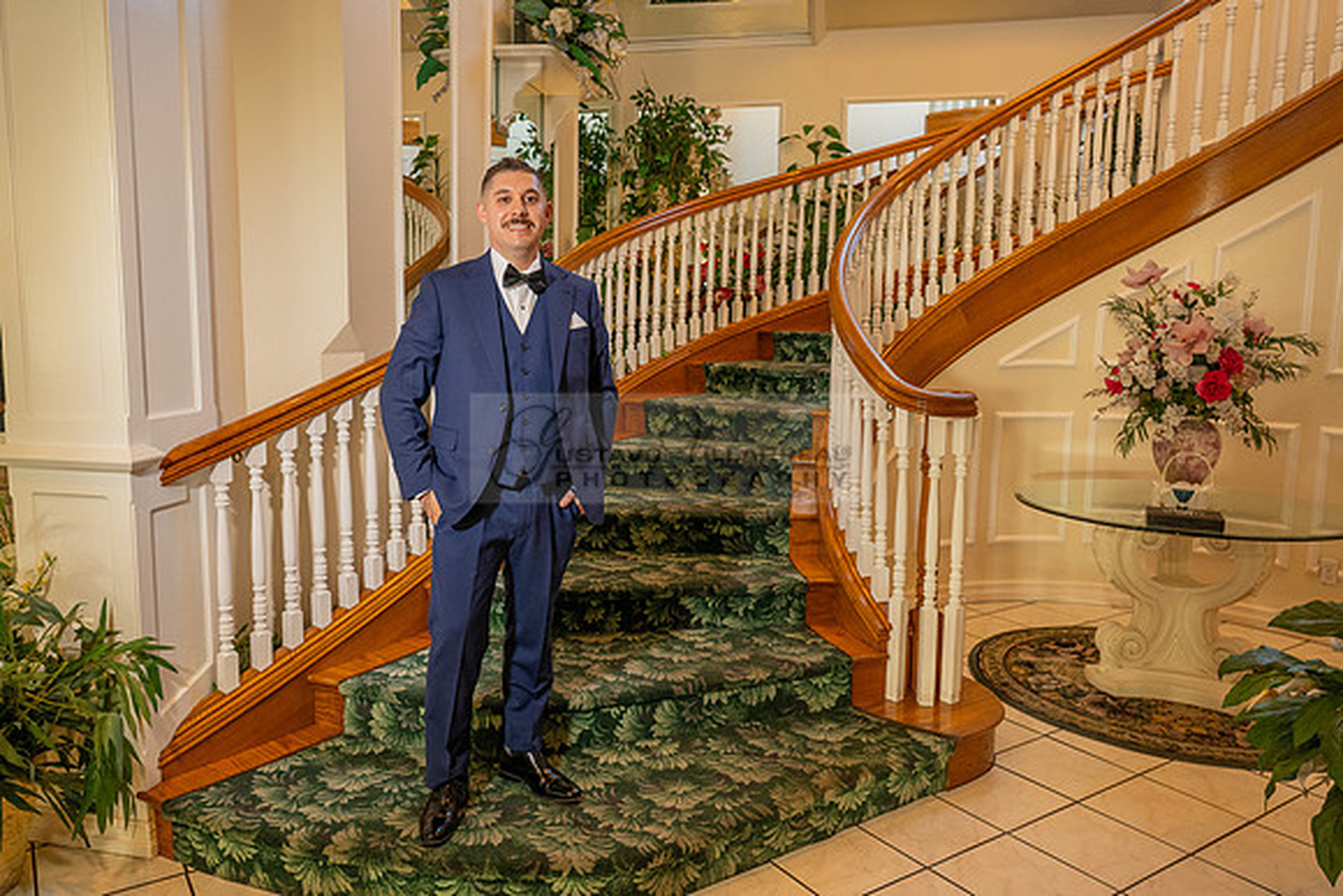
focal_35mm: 26
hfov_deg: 69.2
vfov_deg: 49.5
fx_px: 971
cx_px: 619
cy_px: 428
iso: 1000
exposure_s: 1/125
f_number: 4.5
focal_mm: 24
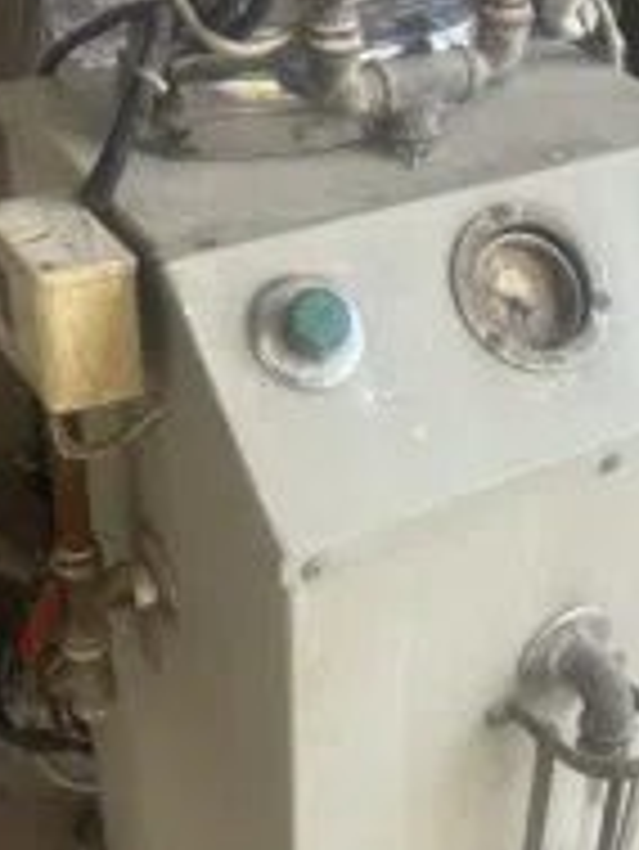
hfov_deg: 26.5
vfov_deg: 34.6
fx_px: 1352
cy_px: 567
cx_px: 387
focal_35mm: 55
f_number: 1.5
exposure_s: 1/60
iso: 250
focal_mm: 5.7
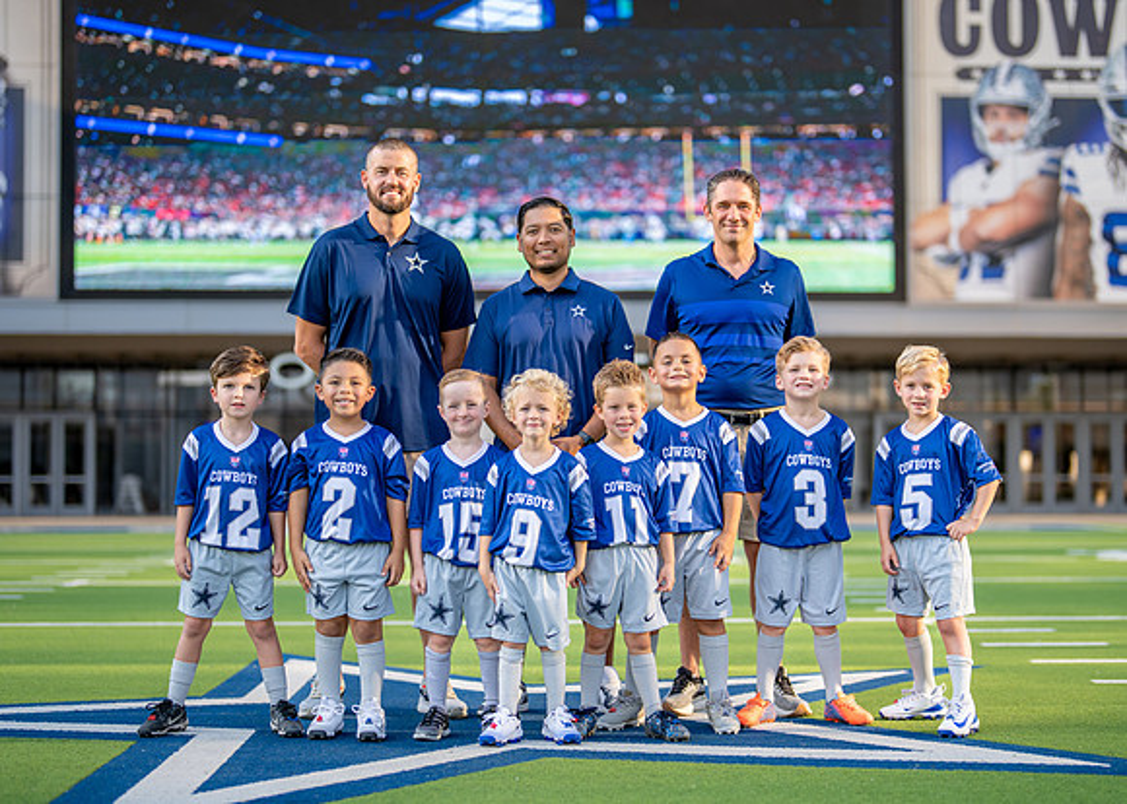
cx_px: 605
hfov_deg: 31.2
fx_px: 2020
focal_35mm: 63
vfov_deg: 22.5
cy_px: 441
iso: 125
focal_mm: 50
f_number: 1.2
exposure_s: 1/2500
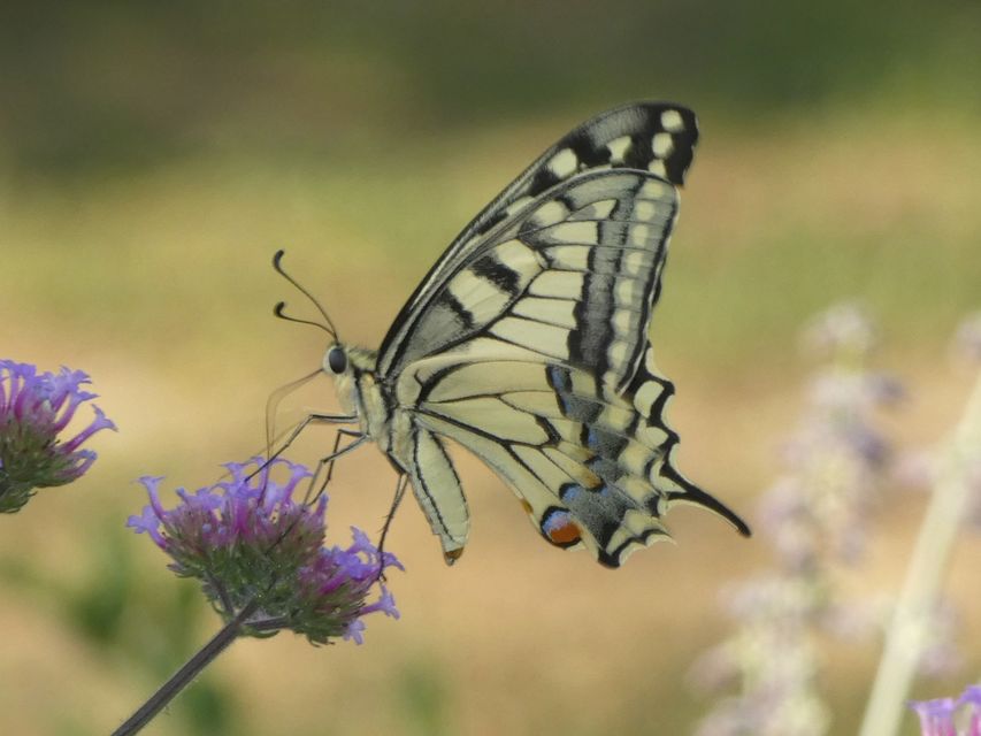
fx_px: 10544
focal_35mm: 372
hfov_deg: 5.3
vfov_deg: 4.0
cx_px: 490
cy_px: 368
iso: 160
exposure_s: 1/125
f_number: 5.6
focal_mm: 66.7
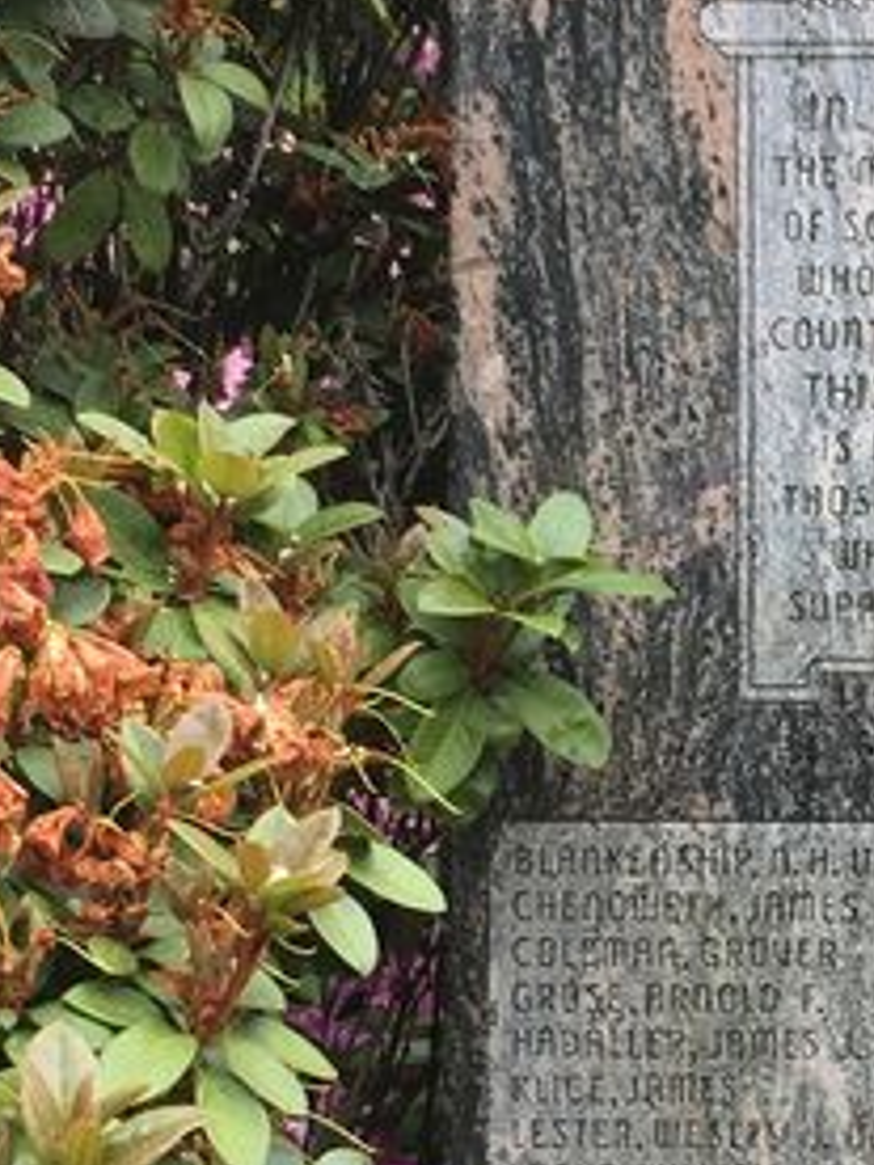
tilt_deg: -6.6
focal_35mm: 106
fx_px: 3568
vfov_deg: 18.4
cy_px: 895
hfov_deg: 13.8
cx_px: 866
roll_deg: +0.0
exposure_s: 1/185
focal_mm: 4.15
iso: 25
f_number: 2.2
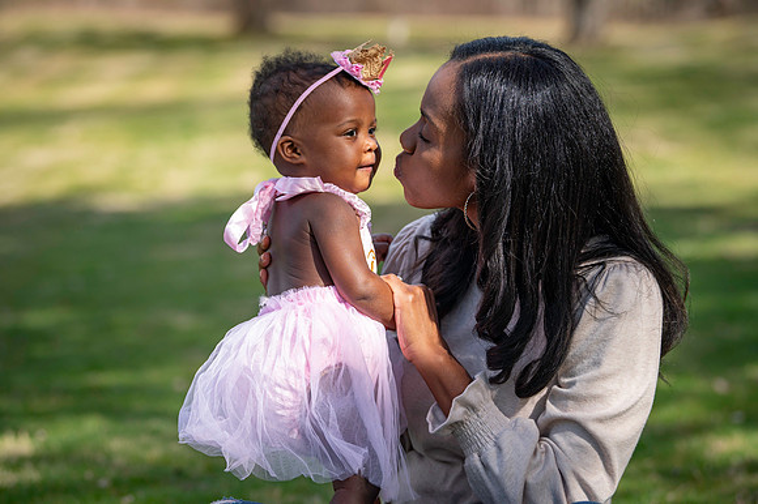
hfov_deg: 18.6
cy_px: 252
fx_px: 2315
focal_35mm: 110
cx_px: 379
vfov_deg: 12.4
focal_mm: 110
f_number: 4
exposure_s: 1/1250
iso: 250
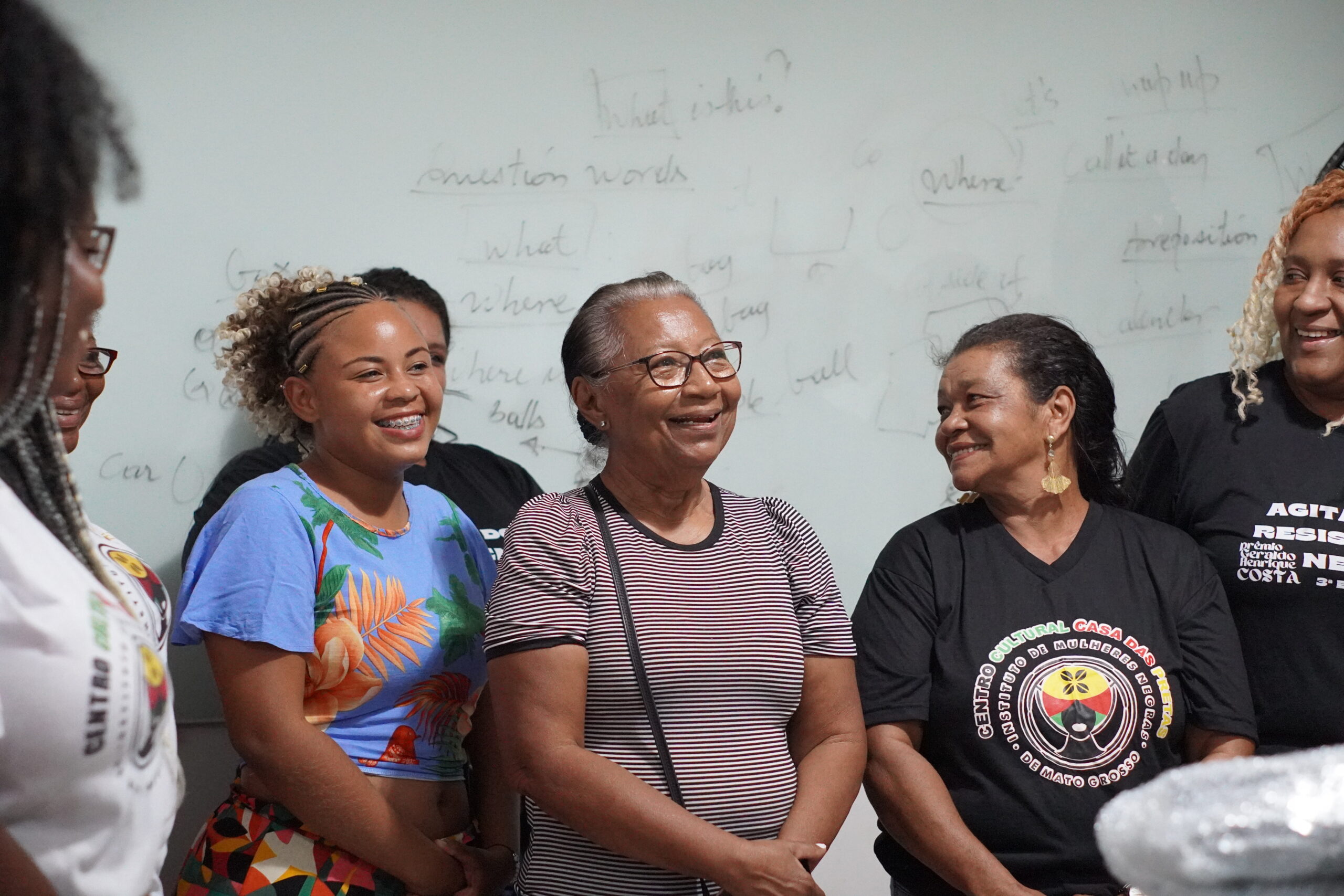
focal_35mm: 75
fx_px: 2800
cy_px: 448
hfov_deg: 27.0
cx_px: 672
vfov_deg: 18.2
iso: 6400
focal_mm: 50
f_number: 2.2
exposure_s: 1/160
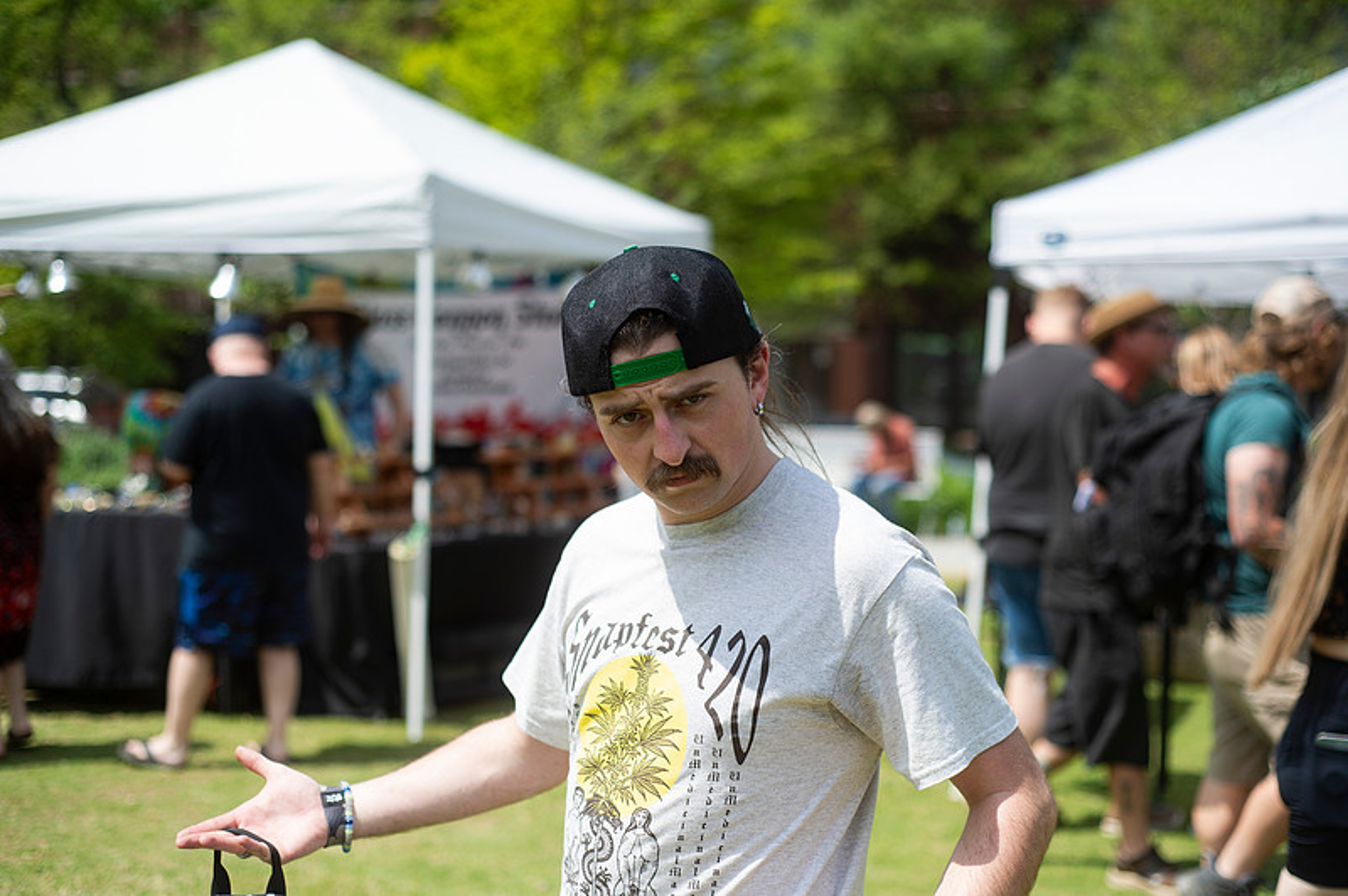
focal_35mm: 50
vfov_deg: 26.9
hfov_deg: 39.6
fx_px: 1871
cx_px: 674
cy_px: 448
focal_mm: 50
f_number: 2.8
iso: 200
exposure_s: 1/5000
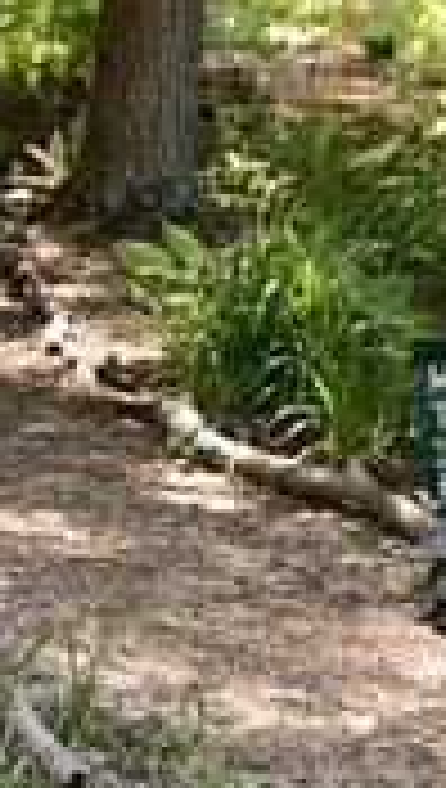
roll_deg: -6.3
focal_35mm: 113
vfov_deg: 17.7
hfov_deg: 10.7
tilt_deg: -20.1
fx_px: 2365
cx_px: 11
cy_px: 1027
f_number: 1.8
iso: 50
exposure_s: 1/121
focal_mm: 4.25
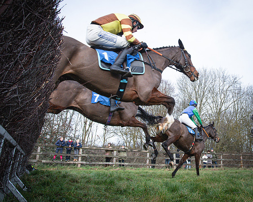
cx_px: 176
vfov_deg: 48.1
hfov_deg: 56.8
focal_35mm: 30
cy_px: 84
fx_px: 225
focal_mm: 19
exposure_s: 1/1250
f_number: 8
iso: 2000
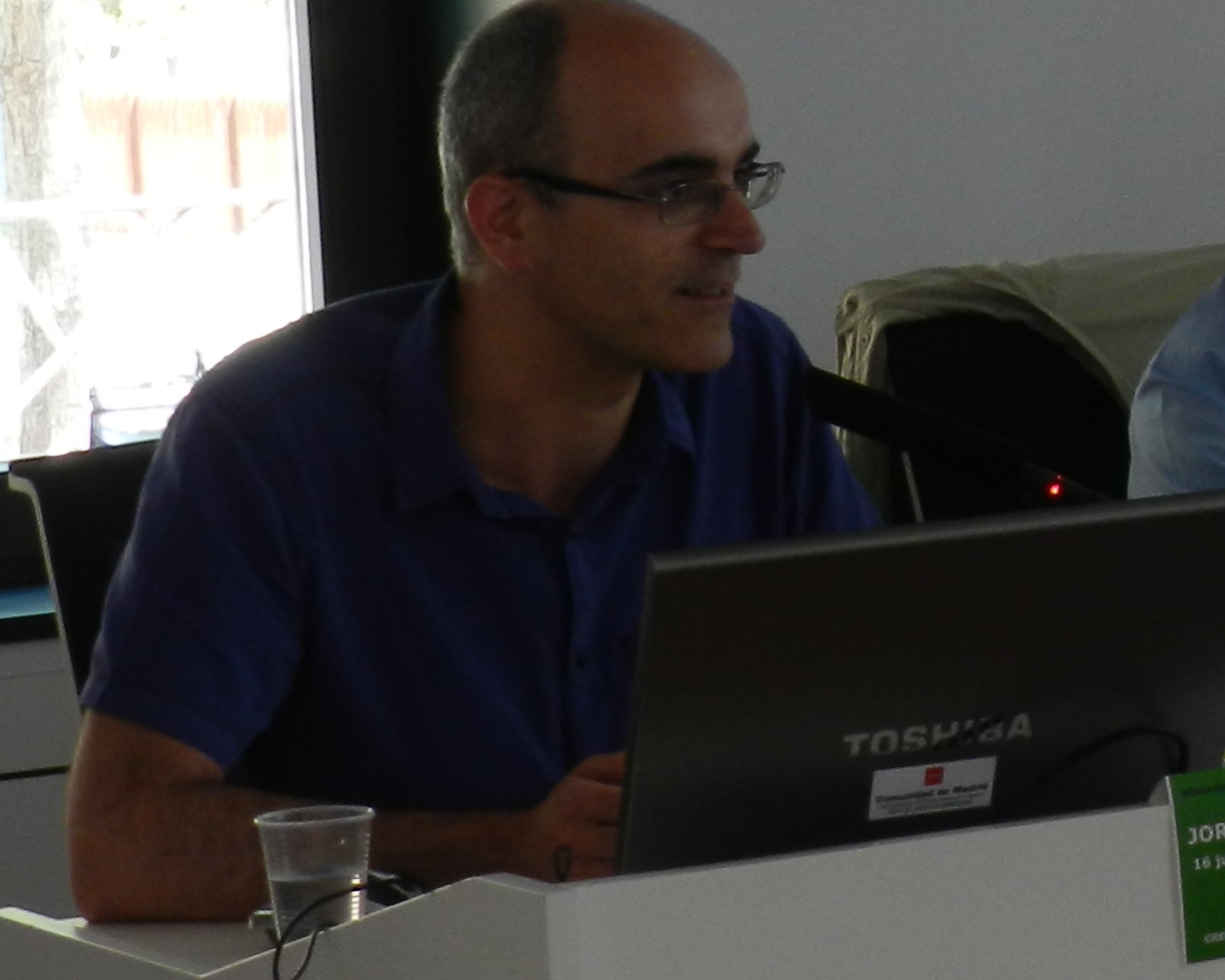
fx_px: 6925
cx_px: 1648
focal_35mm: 191
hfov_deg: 9.9
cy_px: -280
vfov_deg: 8.0
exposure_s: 1/15
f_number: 5
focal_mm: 10.7
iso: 160
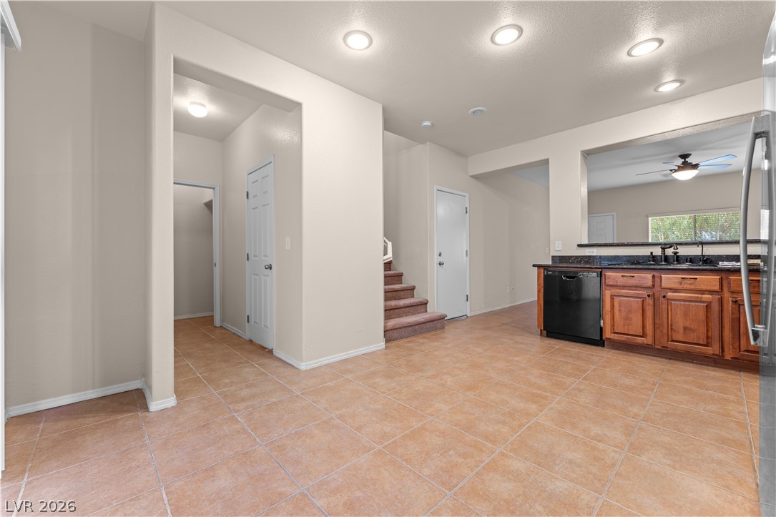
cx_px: 388
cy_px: 258
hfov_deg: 101.9
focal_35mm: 15
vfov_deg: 78.8
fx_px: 315
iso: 200
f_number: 6.3
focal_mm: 14.6
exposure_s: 1
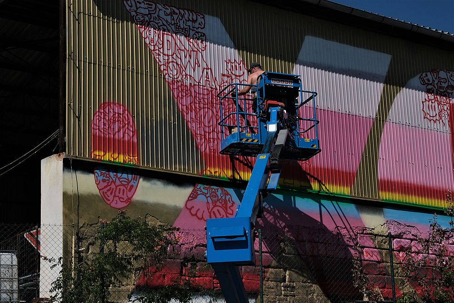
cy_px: 152
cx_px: 227
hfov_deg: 24.5
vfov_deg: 16.5
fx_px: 1047
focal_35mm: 83
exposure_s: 1/500
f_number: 22
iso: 640
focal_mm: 55
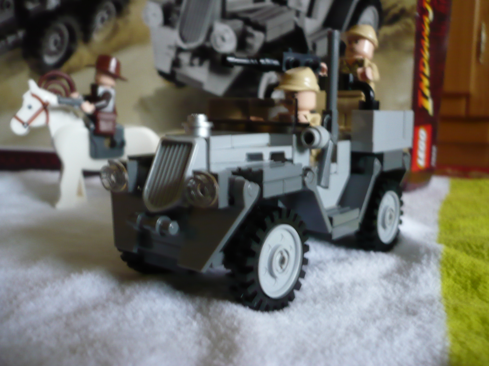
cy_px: 183
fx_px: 494
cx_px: 244
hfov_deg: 52.6
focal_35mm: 35
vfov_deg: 40.7
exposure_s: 1/15
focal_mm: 5.8
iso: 200
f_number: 2.8
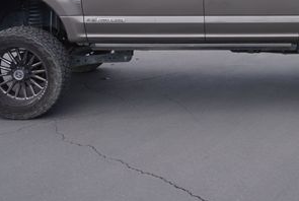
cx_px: 226
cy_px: 22
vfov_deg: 25.4
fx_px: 433
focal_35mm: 52
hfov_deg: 37.1
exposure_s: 1/200
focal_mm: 16
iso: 100
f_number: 7.1
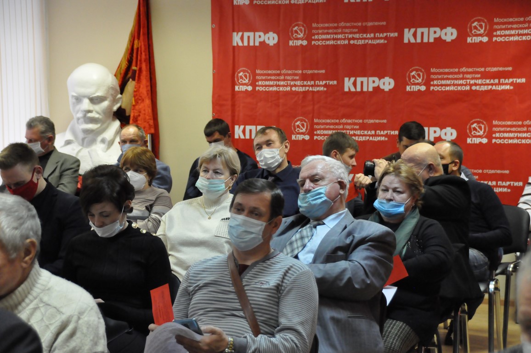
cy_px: 176
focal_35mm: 93
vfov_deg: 14.7
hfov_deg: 21.9
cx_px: 266
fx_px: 1370
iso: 3200
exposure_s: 1/80
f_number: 4.8
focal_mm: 62
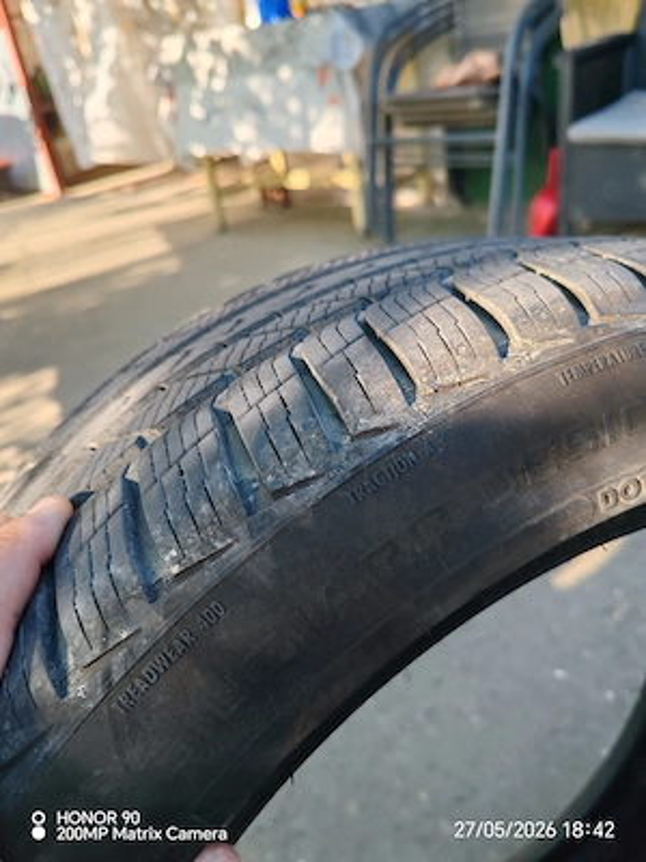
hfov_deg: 51.4
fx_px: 672
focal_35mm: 27
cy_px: 431
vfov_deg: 65.3
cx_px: 323
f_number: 1.9
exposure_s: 1/110
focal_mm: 6.12
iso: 50
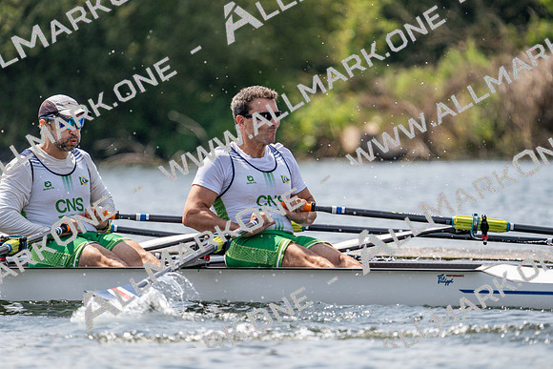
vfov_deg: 3.3
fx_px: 6376
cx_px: 276
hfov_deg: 5.0
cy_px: 184
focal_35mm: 415
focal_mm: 415
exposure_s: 1/1600
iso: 250
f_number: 6.3
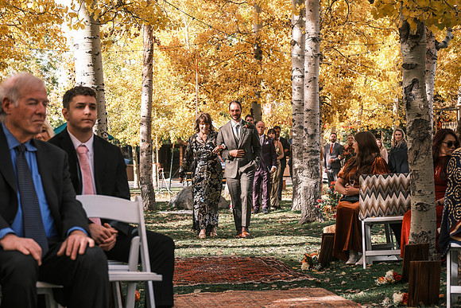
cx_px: 230
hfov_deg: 27.0
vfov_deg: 18.2
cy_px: 154
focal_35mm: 75
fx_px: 961
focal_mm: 50
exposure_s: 1/500
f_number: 4
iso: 400
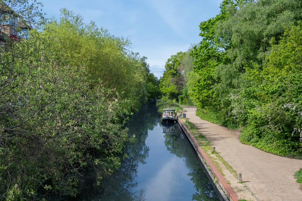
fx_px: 394
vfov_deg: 28.7
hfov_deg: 41.9
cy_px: 100
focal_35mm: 47
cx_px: 151
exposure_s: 1/320
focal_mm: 47
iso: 200
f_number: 6.3
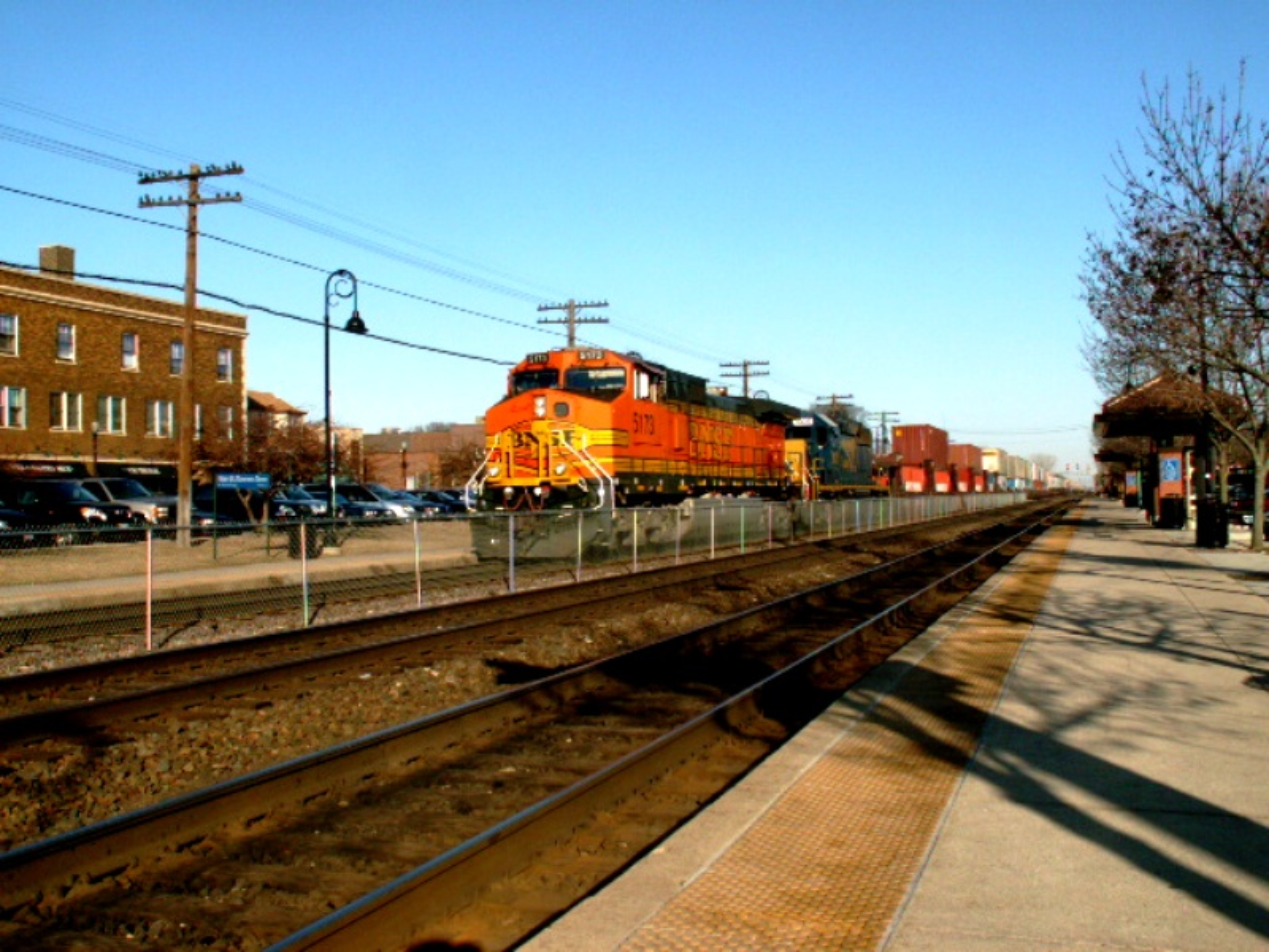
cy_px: 476
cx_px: 634
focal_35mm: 35
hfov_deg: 52.6
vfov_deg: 40.7
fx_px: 1283
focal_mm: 5.86
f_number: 5.6
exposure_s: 1/320
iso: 50
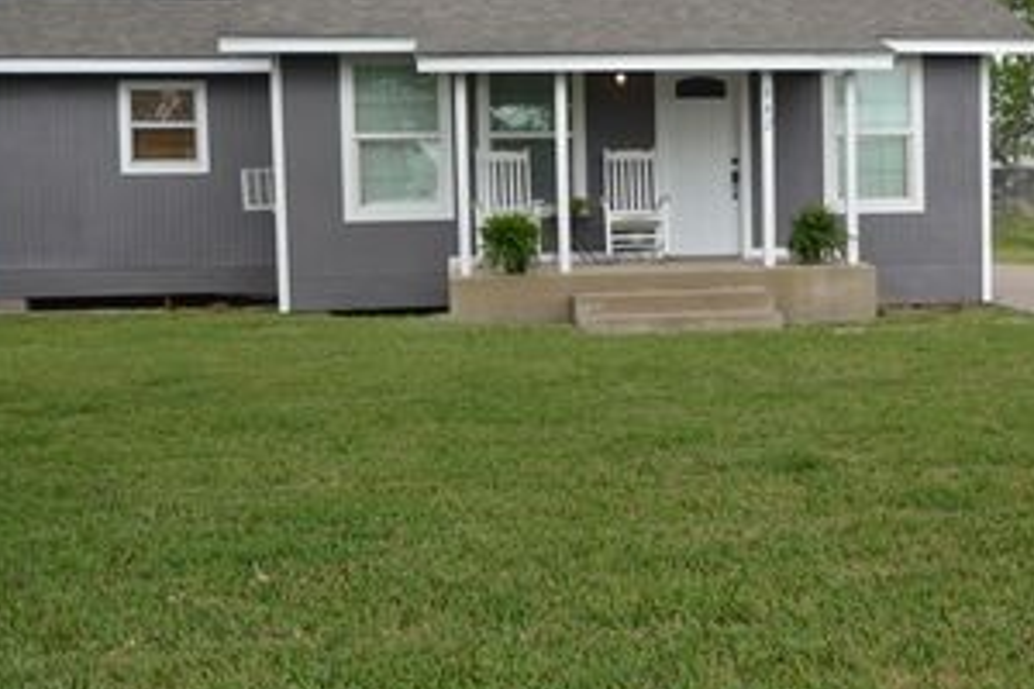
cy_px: 264
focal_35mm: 50
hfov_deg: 39.0
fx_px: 1436
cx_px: 717
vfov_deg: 26.9
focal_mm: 20
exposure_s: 1/250
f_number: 8
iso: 160
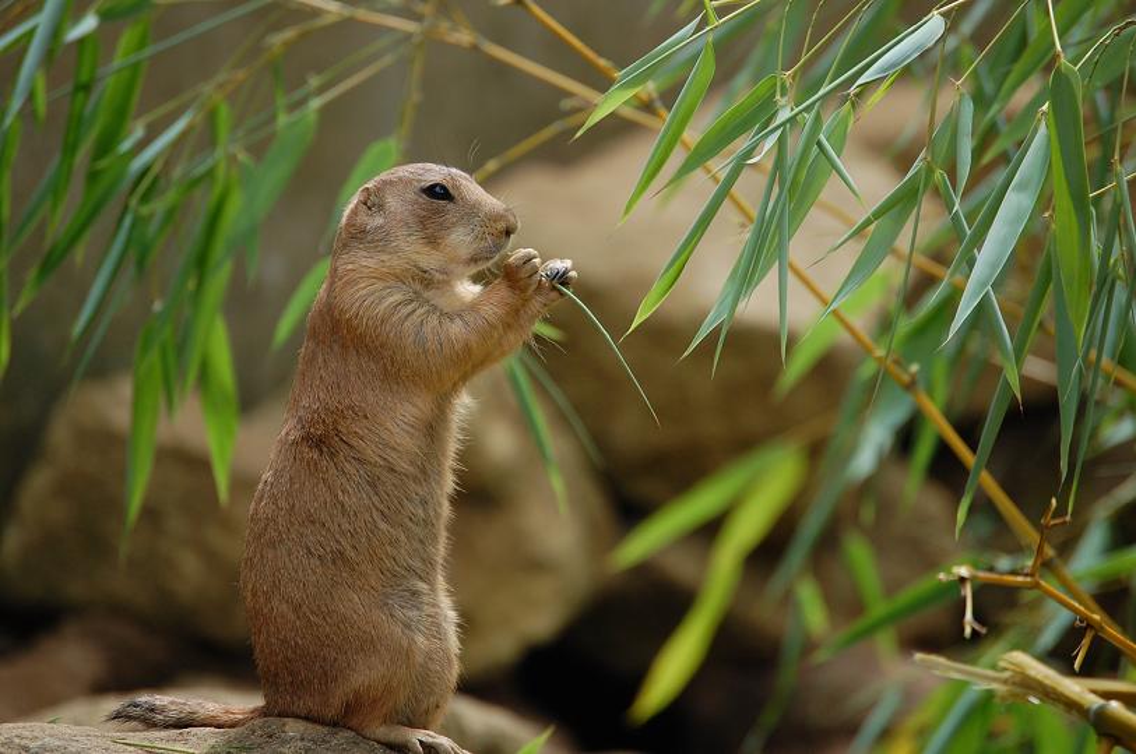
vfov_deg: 4.6
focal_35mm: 300
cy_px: 377
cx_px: 568
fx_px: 9455
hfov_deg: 6.9
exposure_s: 1/640
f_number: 5.6
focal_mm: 200
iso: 400
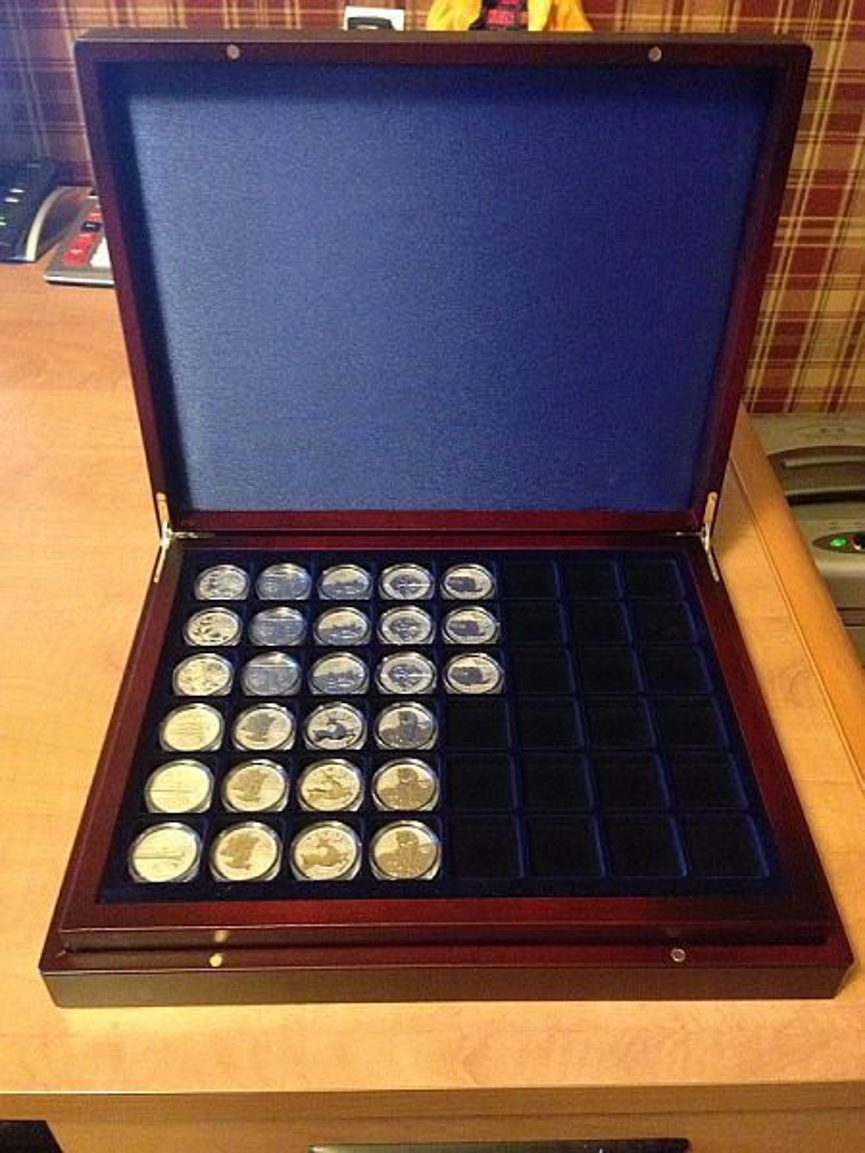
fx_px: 1099
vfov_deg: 55.4
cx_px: 432
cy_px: 576
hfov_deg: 42.9
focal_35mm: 33
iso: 800
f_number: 2.4
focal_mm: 4.13
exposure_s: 1/15
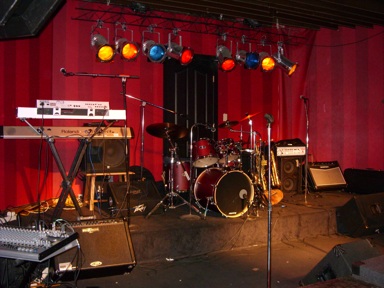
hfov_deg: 49.0
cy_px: 144
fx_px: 422
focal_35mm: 38
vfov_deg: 37.7
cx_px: 192
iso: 400
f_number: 2.8
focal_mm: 6.3
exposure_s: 1/30
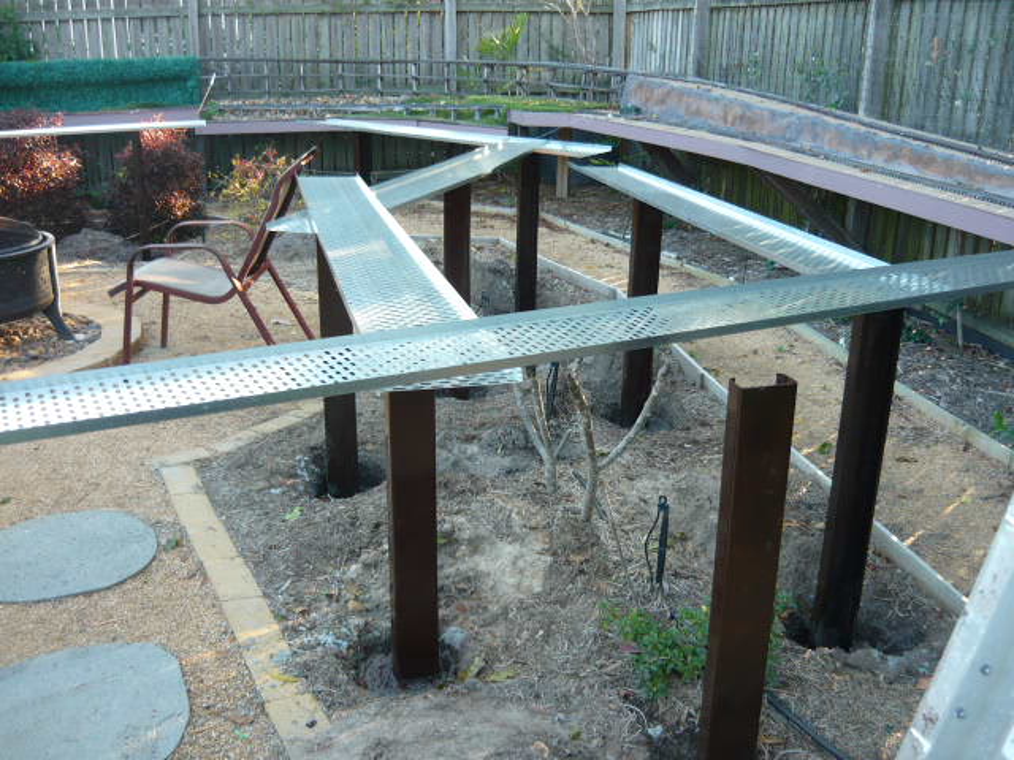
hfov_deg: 55.4
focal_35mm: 33
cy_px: 380
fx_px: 967
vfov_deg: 42.9
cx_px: 507
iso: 100
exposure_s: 1/60
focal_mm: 5.5
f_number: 2.8
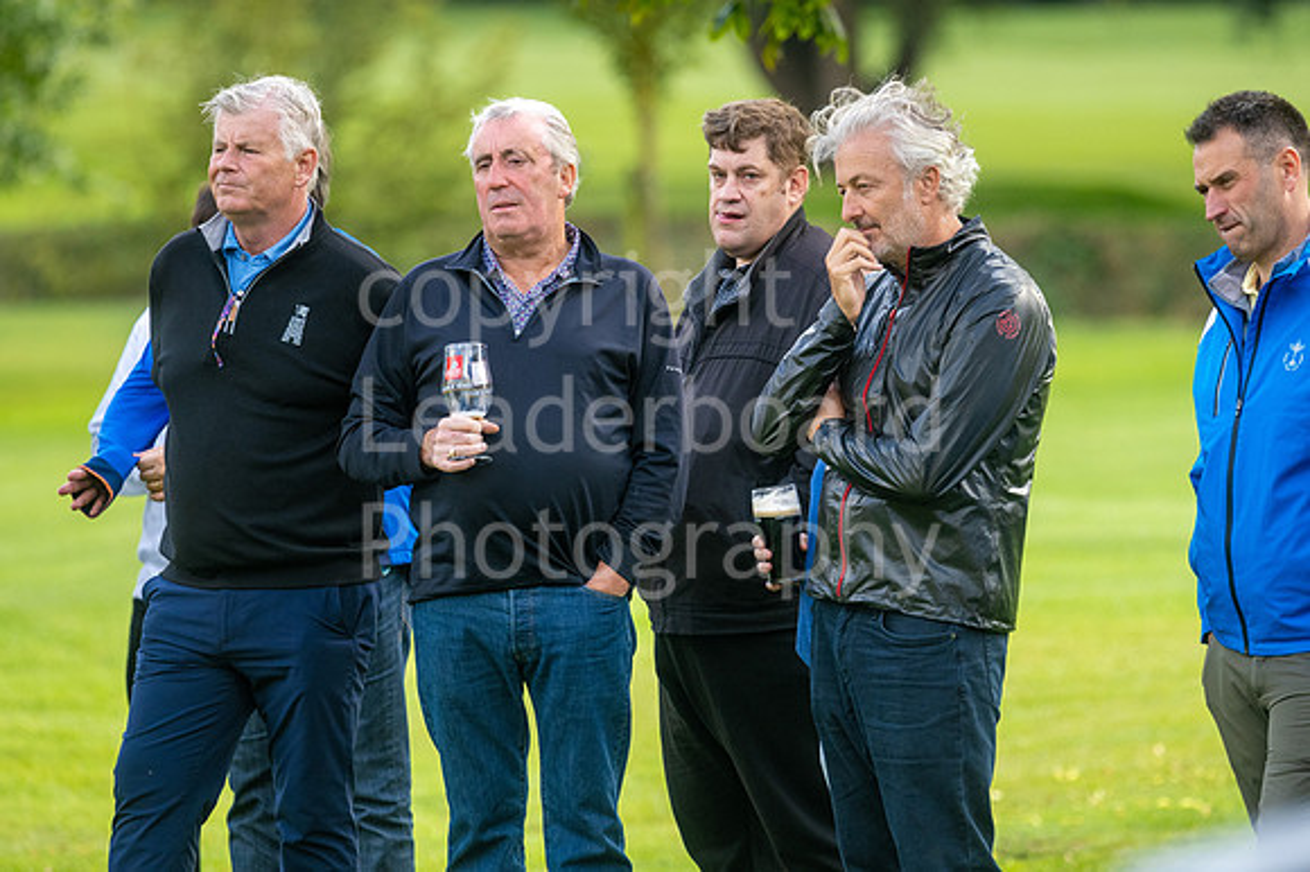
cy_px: 436
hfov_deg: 4.6
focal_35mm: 450
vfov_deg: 3.1
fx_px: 16365
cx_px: 655
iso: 400
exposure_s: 1/800
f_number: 4
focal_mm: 300
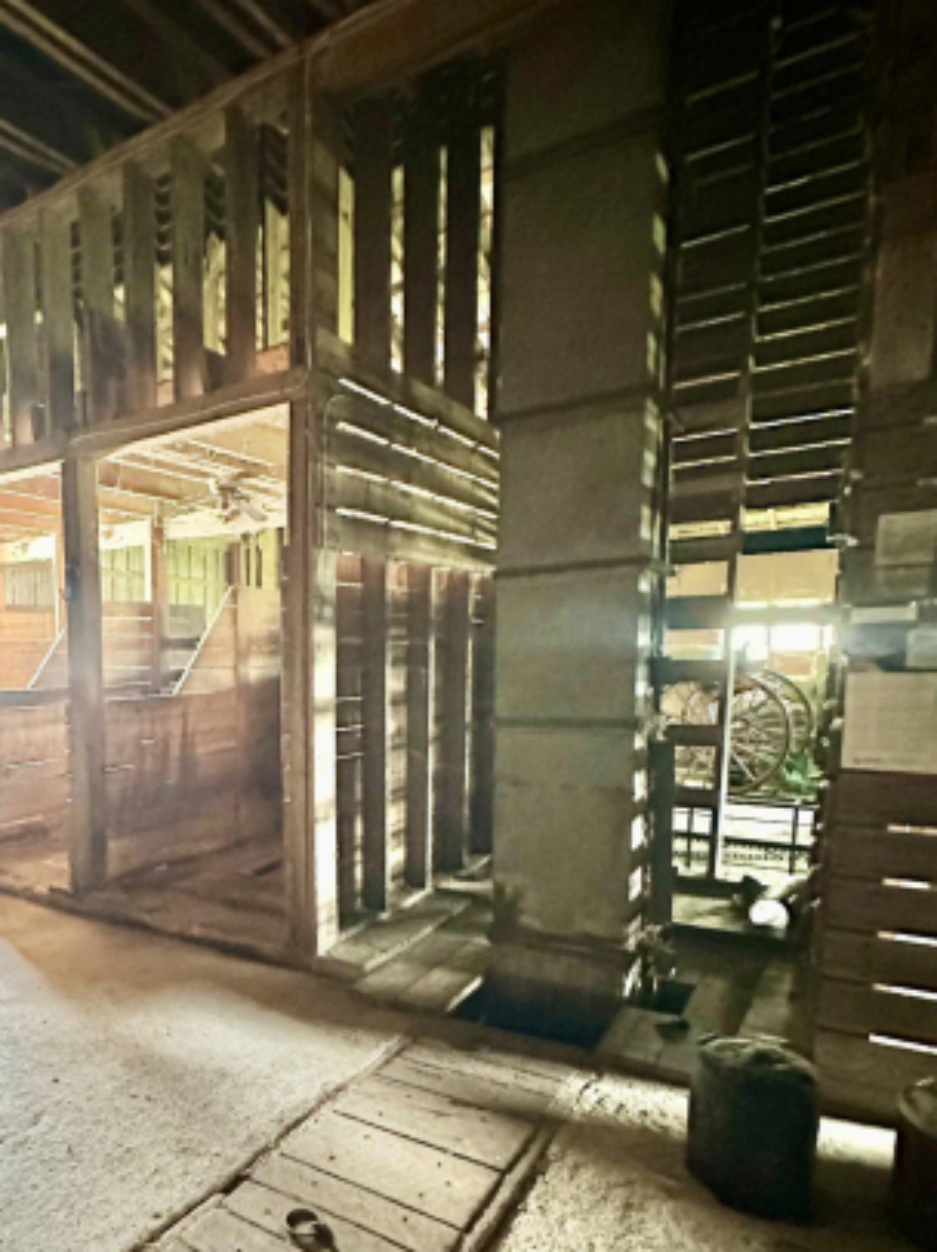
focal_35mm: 23
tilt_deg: -6.0
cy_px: 769
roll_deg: +0.9
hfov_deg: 55.1
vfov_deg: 72.9
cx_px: 200
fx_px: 831
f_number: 2.2
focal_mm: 2.22
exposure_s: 1/30
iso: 2500
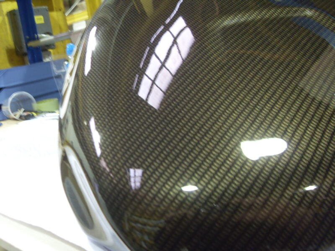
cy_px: 126
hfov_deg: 52.6
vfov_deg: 40.7
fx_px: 339
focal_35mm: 35
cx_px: 168
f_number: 2.8
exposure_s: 1/10
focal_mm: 6.3
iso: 200
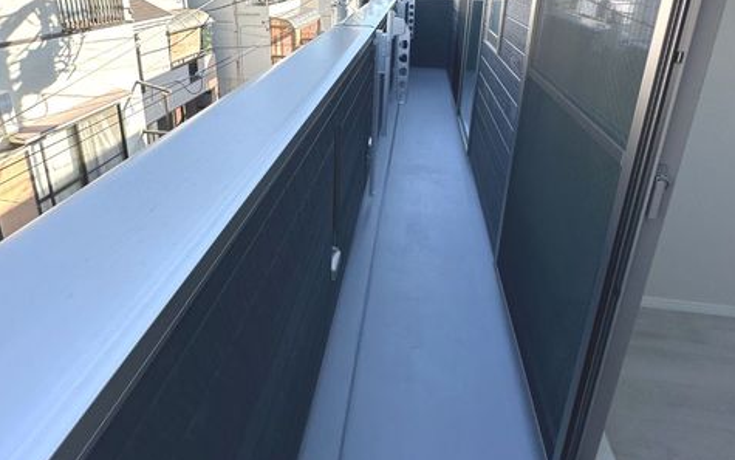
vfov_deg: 54.9
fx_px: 401
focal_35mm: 20
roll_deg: -1.9
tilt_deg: -11.7
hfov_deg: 85.1
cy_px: 82
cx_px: 370
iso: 40
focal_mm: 2.22
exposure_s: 1/443
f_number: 2.2
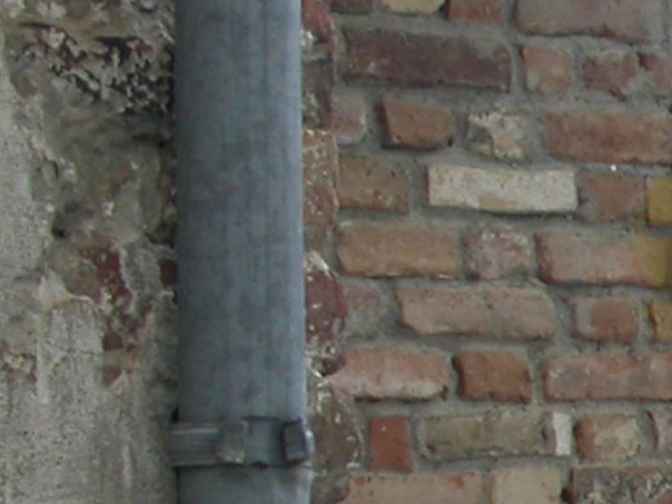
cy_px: 498
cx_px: 1322
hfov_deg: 10.9
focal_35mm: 166
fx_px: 3223
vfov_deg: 8.9
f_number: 2.6
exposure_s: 1/31.7
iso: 100
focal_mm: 7.85
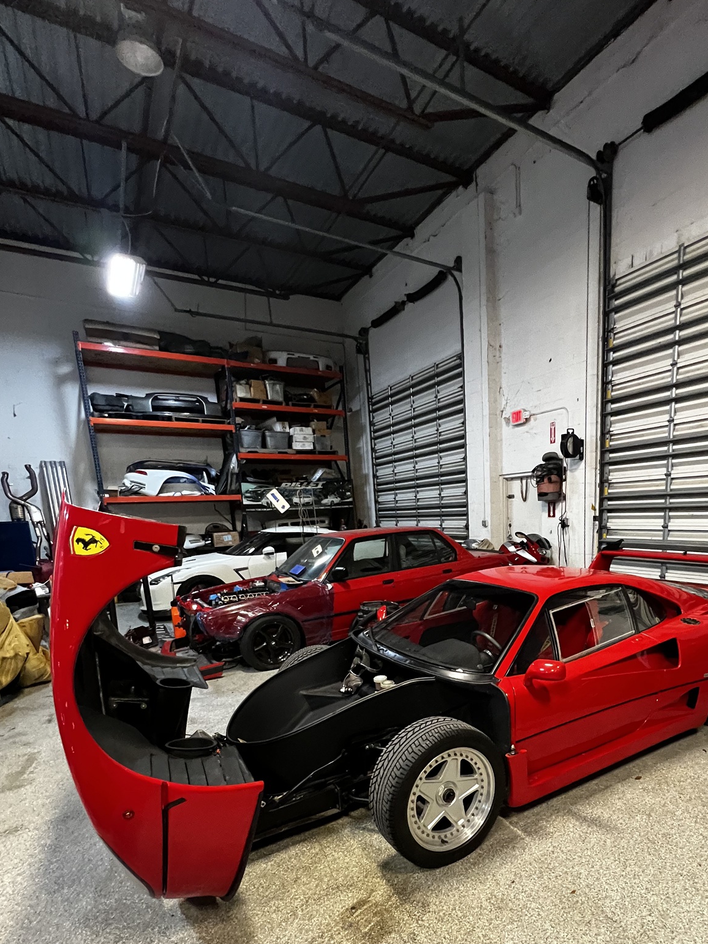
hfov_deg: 73.8
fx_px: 464
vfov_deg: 88.6
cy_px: 610
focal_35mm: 17
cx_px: 431
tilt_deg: -10.9
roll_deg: +1.7
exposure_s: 1/60
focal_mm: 1.57
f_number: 1.8
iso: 640
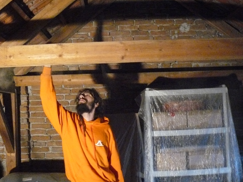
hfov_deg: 41.8
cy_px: 85
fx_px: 316
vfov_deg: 32.2
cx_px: 92
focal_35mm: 45
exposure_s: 1/25
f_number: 2.8
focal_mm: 6
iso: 800
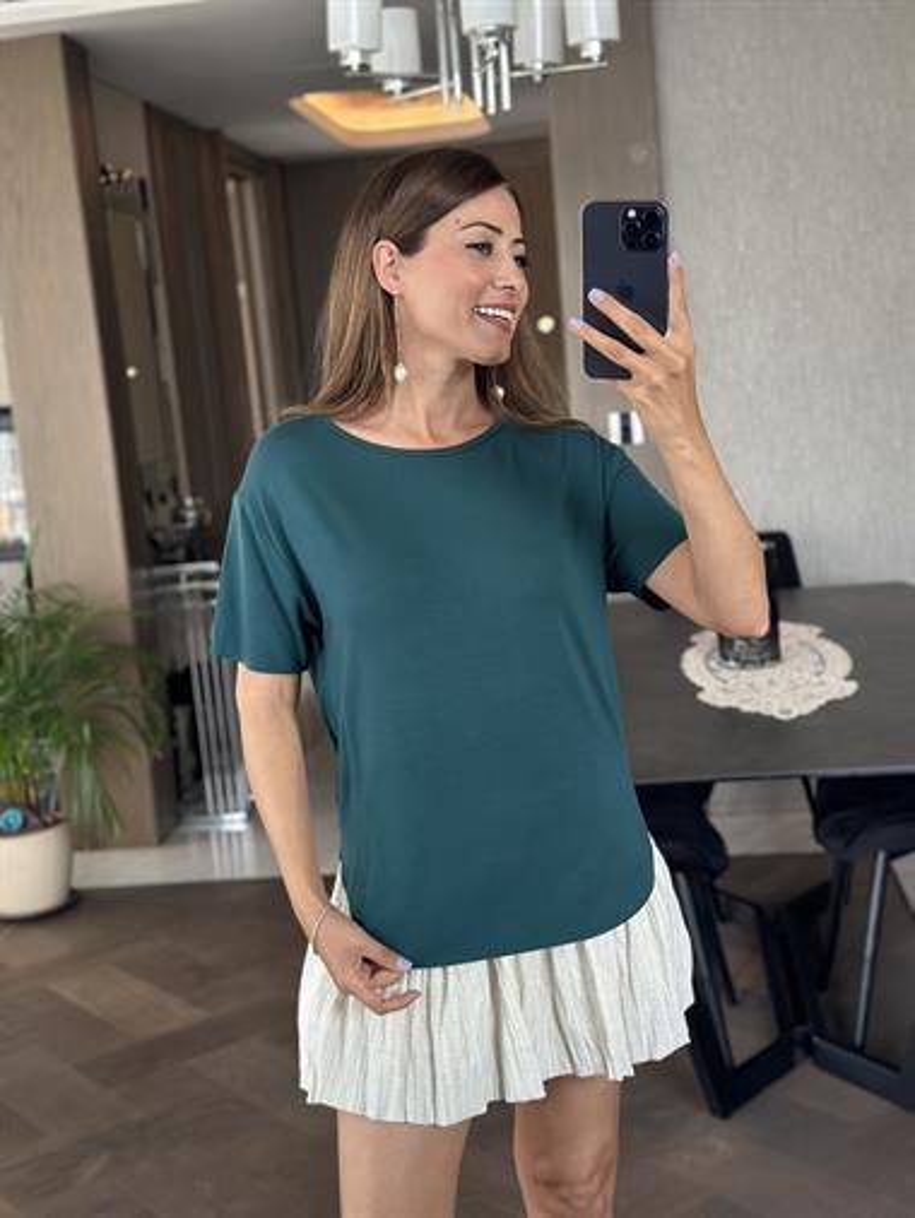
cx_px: 458
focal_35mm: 48
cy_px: 609
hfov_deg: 30.3
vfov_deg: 39.6
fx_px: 1690
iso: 200
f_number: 1.78
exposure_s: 1/60
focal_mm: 6.86
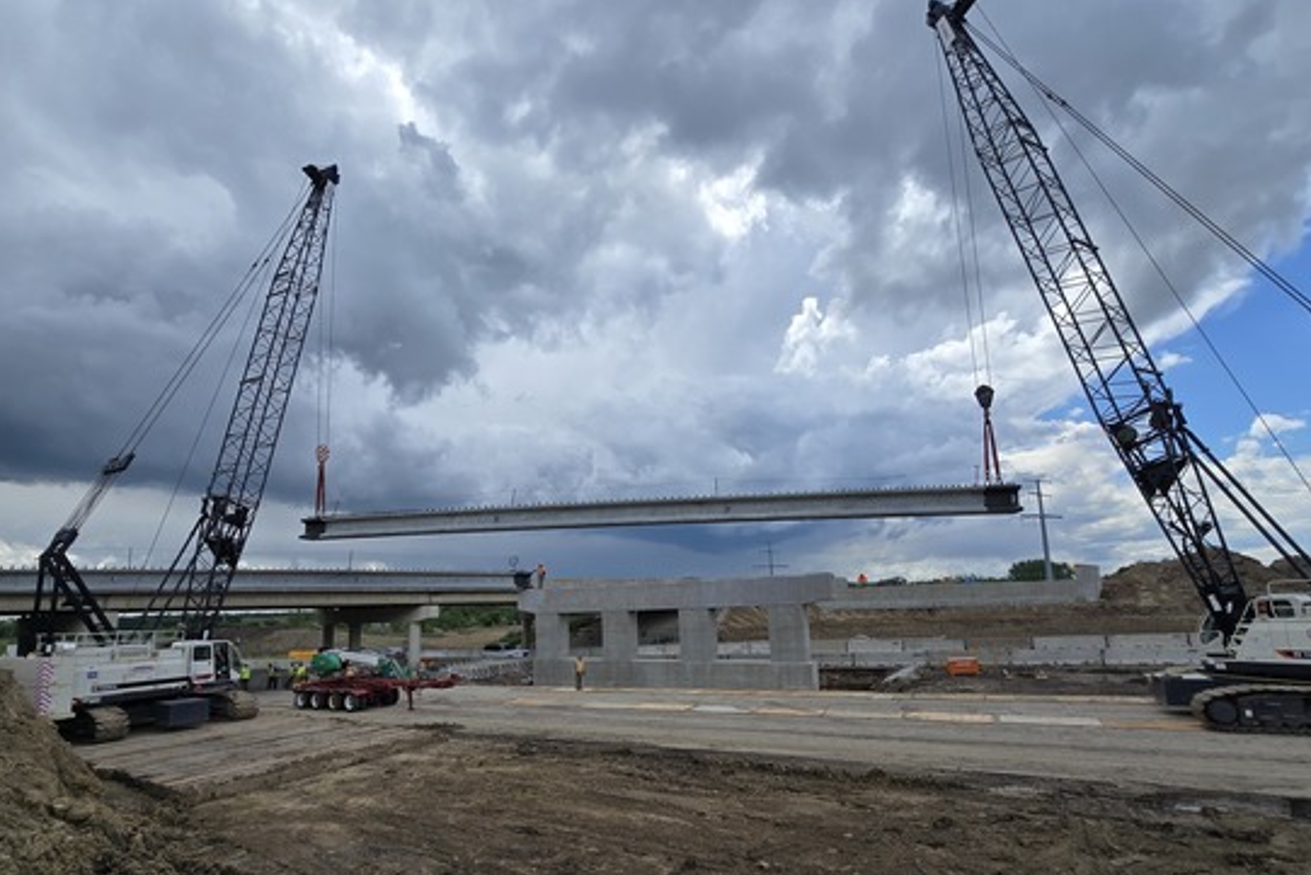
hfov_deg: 104.2
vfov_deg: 80.9
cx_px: 674
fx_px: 510
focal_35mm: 14
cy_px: 490
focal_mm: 2.2
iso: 50
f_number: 2.2
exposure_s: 1/2384
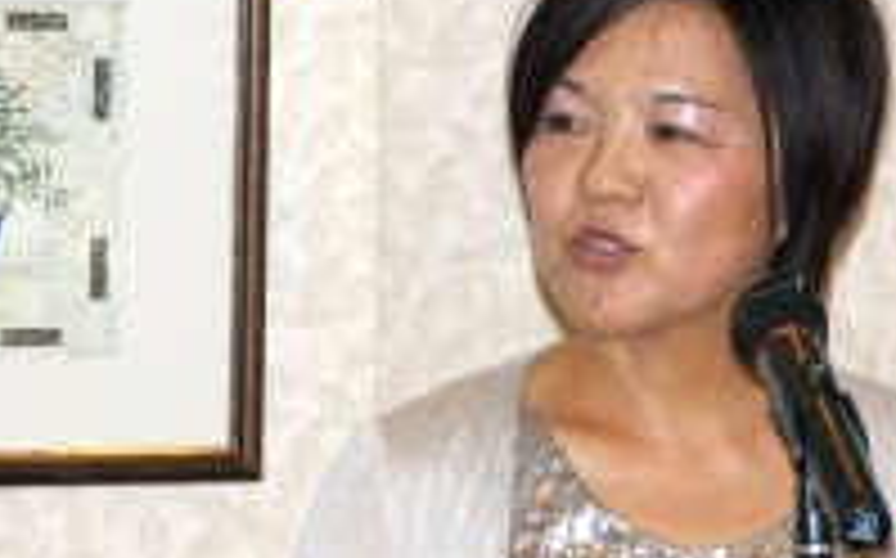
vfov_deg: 4.1
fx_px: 7881
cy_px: 171
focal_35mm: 323
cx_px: 644
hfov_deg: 6.5
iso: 400
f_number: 5.6
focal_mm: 105
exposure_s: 1/125
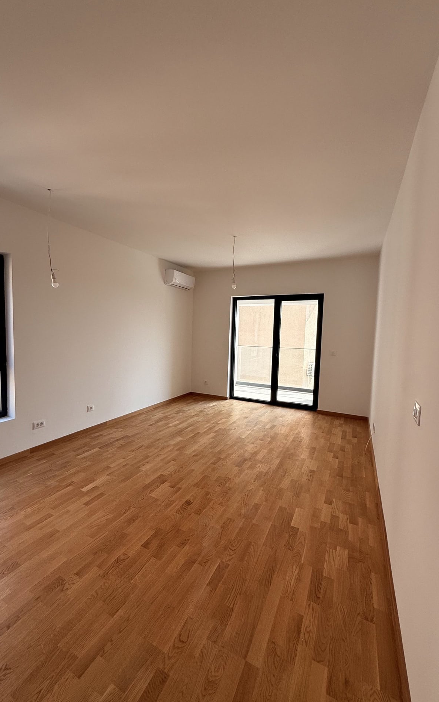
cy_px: 354
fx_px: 287
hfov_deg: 74.6
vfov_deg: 101.5
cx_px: 199
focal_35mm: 15
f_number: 2.2
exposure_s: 1/222
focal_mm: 2.2
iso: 50
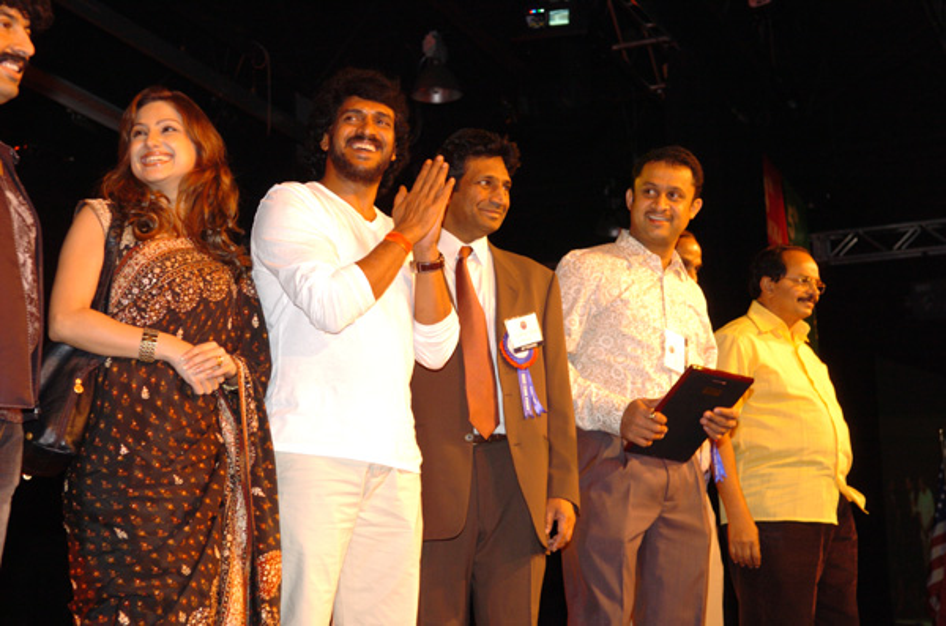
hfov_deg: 28.1
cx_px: 473
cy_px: 313
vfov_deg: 18.8
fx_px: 1887
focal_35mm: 72
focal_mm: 48
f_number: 4
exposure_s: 1/60
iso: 400
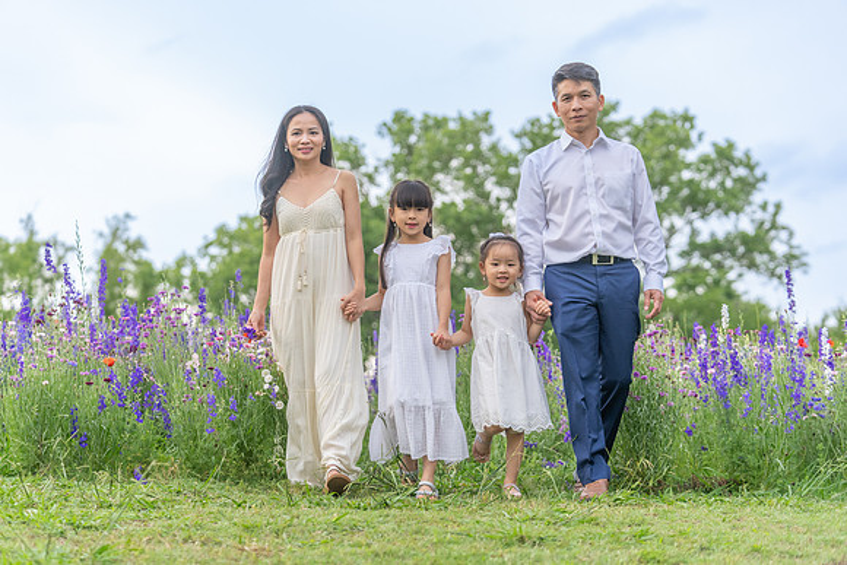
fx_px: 2118
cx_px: 424
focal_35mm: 90
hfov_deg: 22.6
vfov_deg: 15.2
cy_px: 282
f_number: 3.2
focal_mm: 90
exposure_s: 1/1250
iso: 640
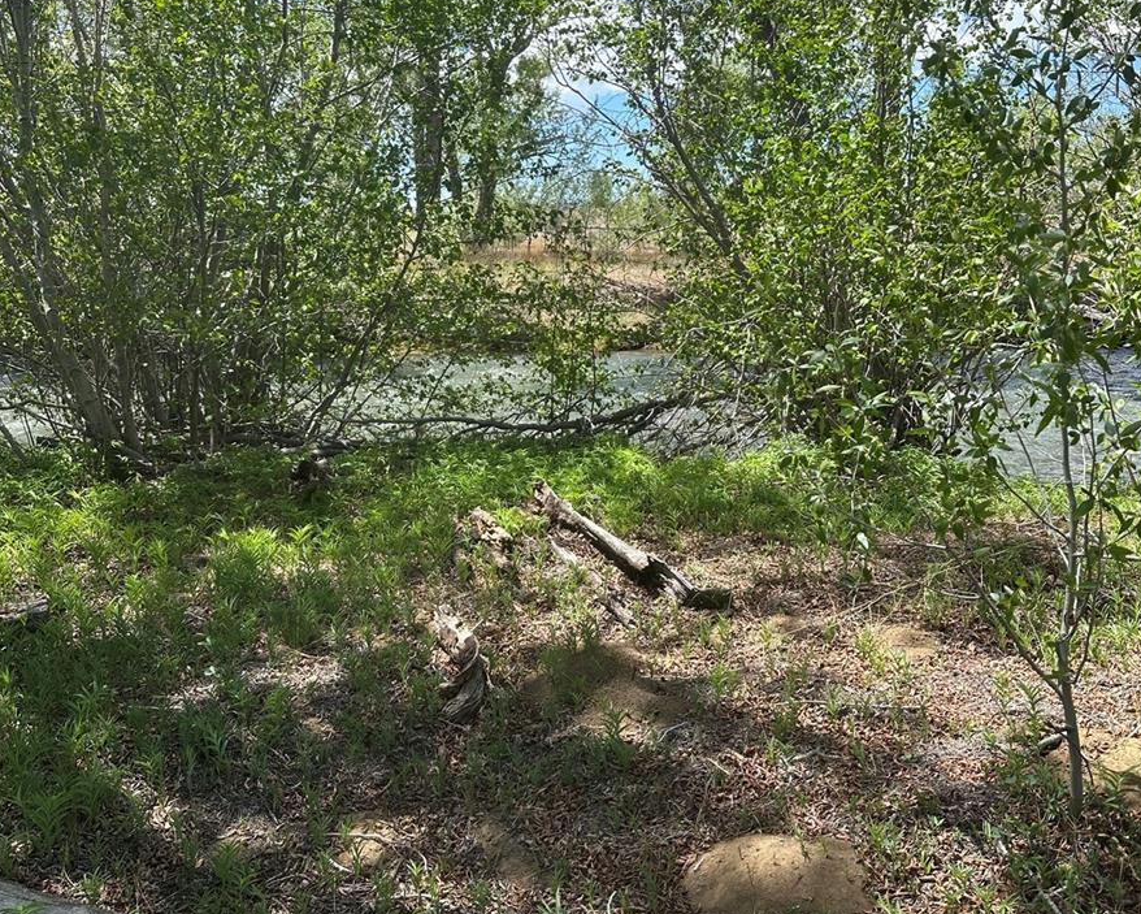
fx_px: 1081
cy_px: 369
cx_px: 576
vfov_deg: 45.6
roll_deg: +1.7
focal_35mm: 32
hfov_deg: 55.6
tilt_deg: -6.3
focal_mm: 6.86
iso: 80
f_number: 1.78
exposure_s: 1/1412
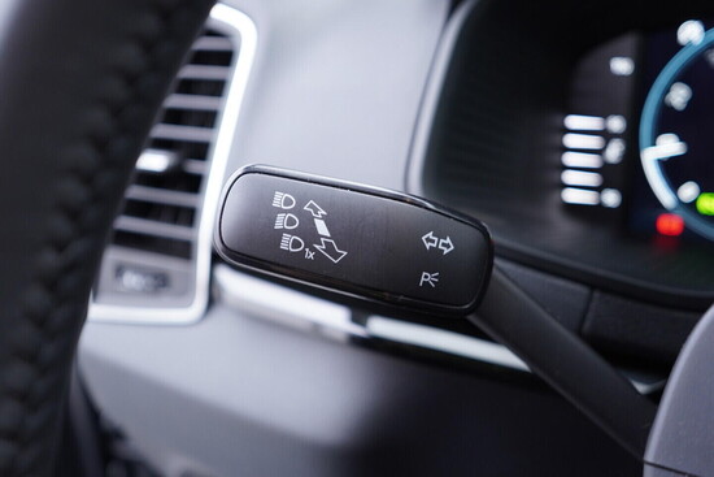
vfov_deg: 36.9
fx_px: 714
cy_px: 238
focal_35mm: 36
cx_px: 357
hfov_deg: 53.1
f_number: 2.8
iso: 400
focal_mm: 24
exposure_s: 1/40
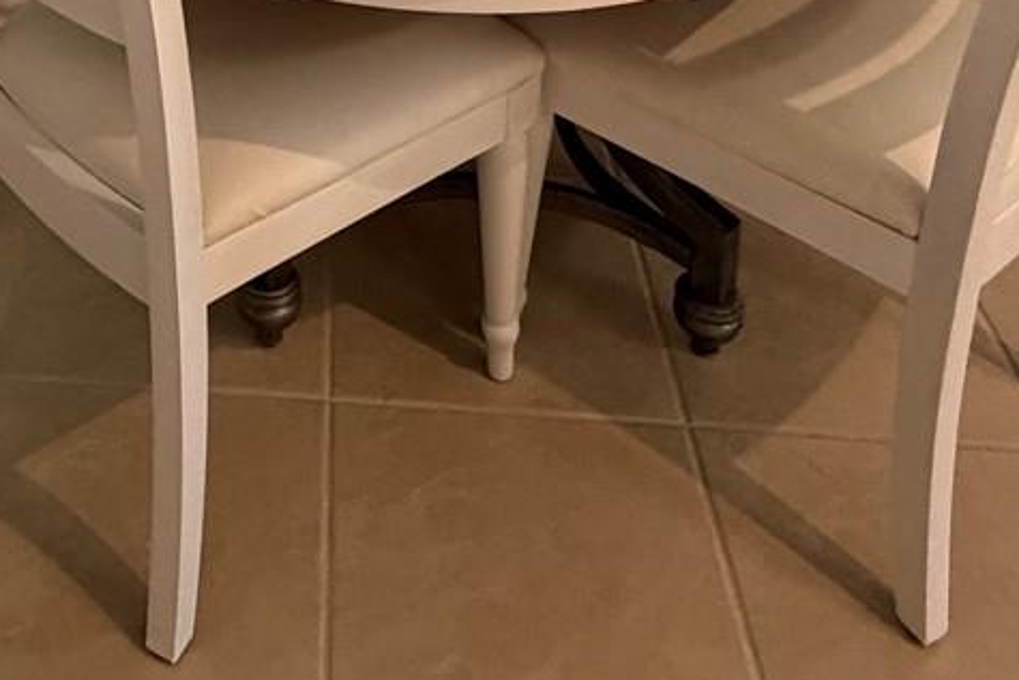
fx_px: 1387
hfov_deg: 39.1
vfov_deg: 20.4
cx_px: 232
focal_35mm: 49
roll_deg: -0.4
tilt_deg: -12.5
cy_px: -511
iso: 400
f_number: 2.2
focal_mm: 2.22
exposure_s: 1/60
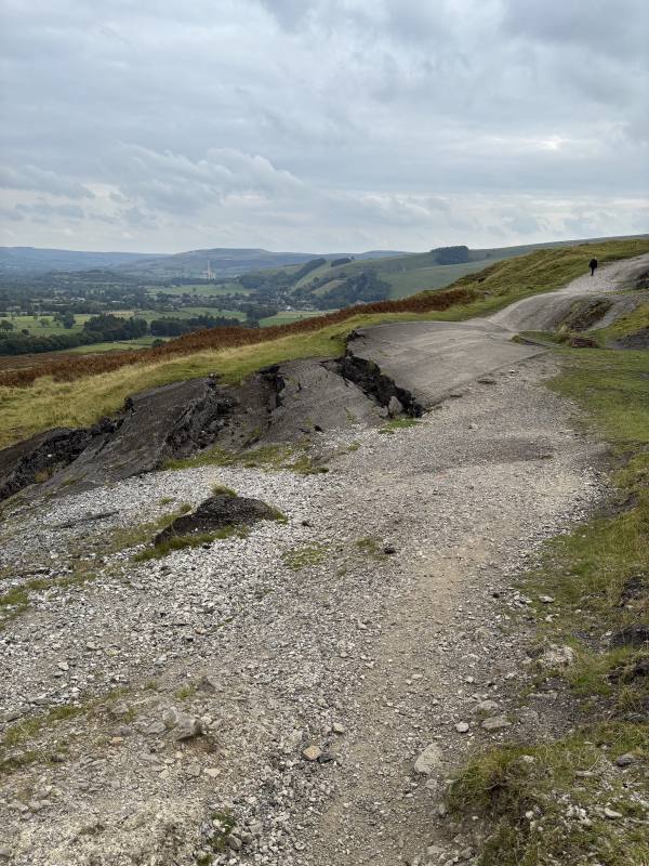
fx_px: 650
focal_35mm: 26
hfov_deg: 53.1
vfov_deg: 67.3
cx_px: 324
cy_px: 433
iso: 50
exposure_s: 1/2193
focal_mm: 5.96
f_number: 1.6
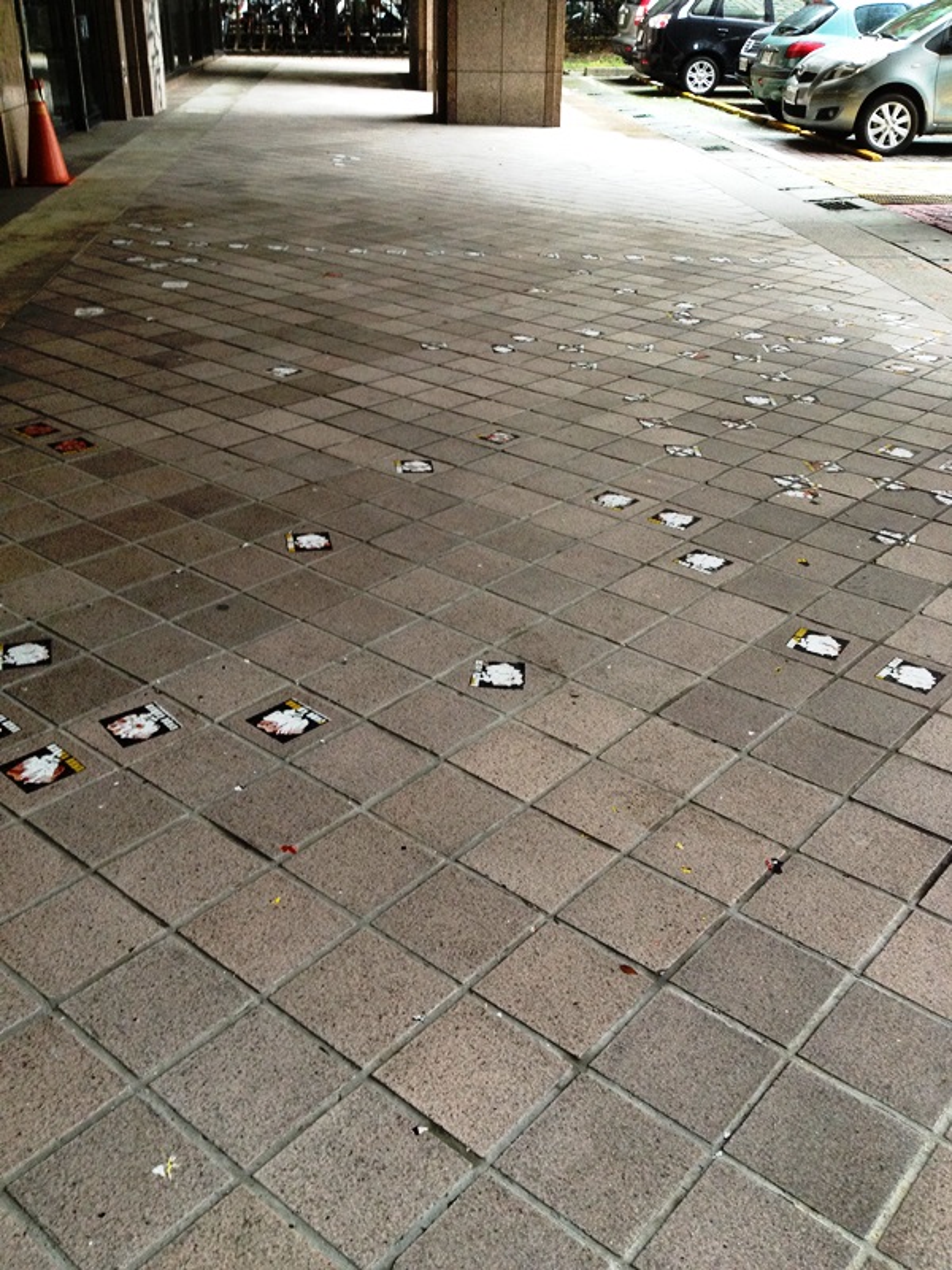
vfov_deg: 52.6
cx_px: 476
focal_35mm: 35
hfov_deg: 40.7
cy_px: 635
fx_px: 1283
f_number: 2.4
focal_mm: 4.28
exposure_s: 1/20
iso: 160
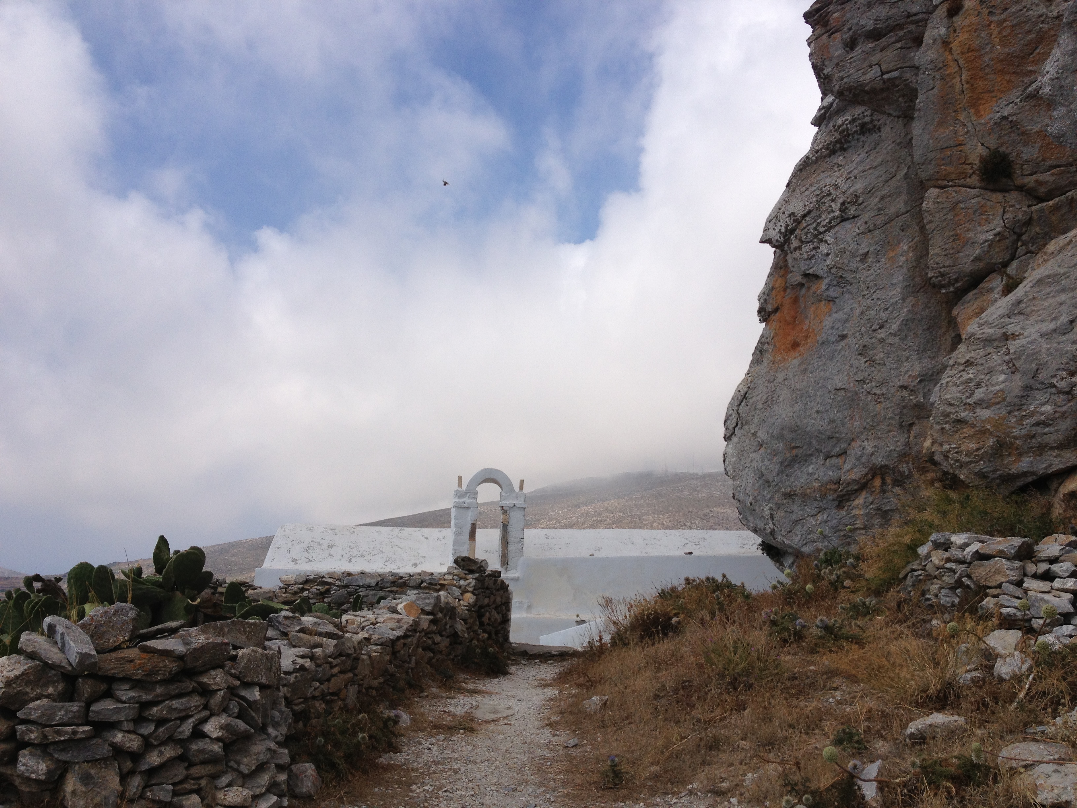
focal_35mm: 35
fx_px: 1089
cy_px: 404
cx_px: 538
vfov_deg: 40.7
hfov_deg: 52.6
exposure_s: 1/3067
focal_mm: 4.28
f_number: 2.4
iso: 50
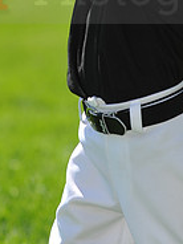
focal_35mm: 363
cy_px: -19
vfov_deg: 5.4
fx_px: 2559
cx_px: 131
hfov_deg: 4.1
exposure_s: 1/1250
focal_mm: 120
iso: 200
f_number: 4
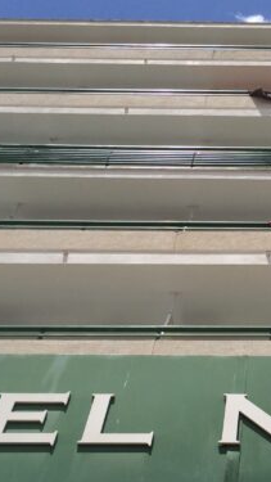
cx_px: 316
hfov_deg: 17.3
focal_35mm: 67
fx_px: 856
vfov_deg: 31.1
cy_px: 339
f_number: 2.2
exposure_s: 1/4115
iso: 32
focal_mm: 4.12
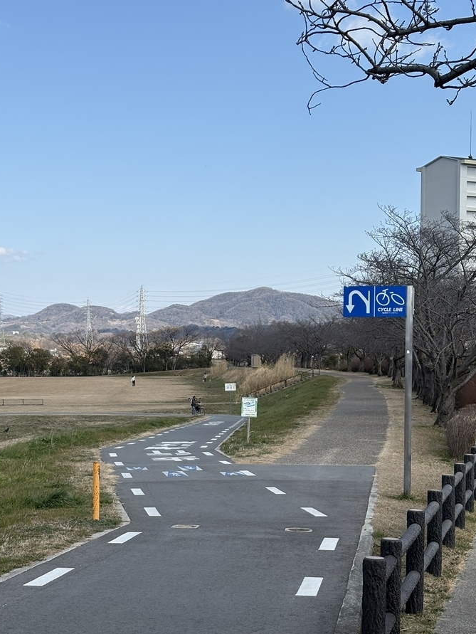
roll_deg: -0.2
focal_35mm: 70
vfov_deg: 27.7
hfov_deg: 21.0
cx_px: 185
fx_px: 1282
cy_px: 359
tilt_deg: -0.3
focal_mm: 5.96
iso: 40
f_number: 1.6
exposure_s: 1/3125
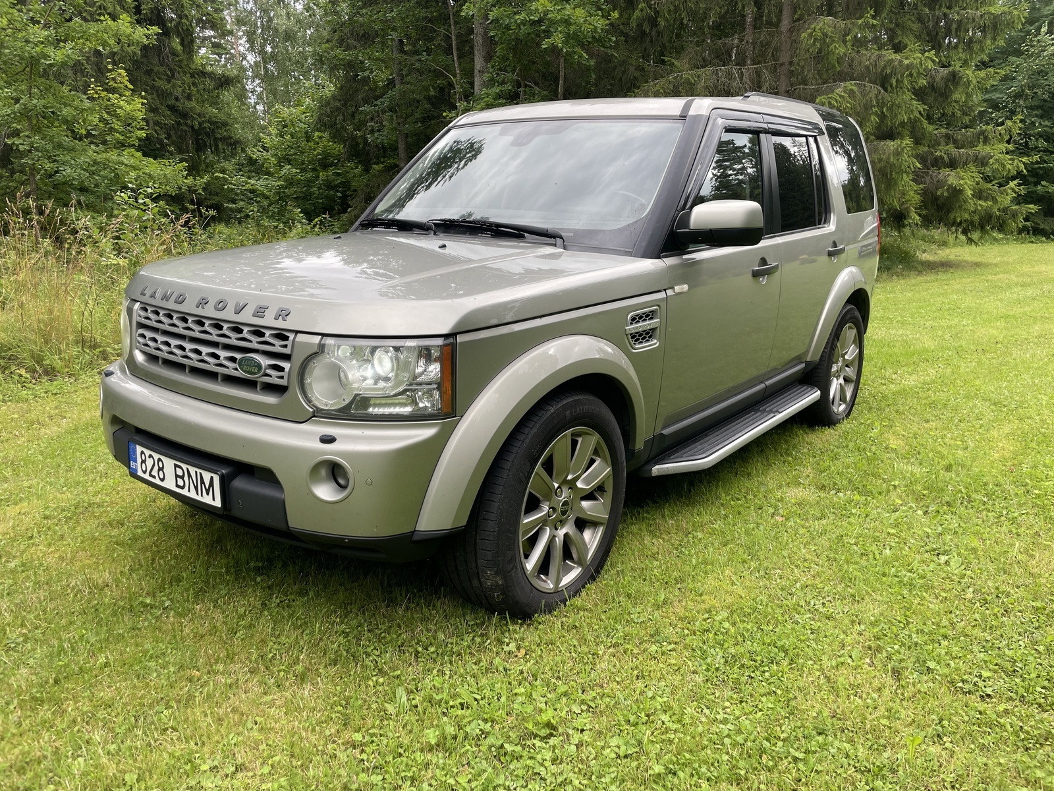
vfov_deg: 53.1
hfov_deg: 67.3
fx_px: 792
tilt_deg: -12.1
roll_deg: +1.7
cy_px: 396
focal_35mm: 26
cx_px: 527
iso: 32
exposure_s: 1/479
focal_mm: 4.2
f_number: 1.6
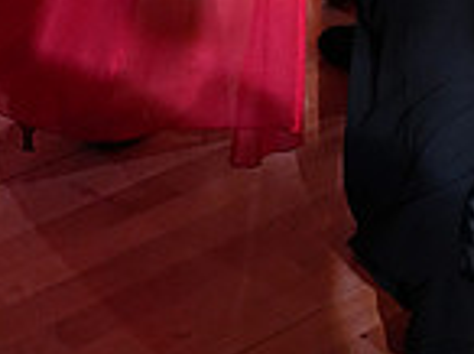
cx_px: 196
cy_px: -438
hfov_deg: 17.1
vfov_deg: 11.2
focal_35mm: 115
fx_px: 1572
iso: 5000
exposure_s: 1/400
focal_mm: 30
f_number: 5
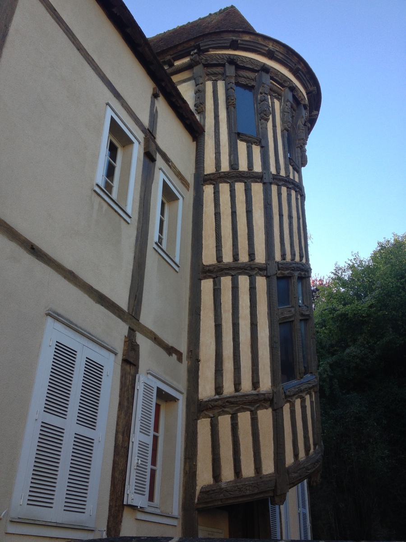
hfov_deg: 40.7
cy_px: 271
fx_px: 547
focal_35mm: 35
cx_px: 203
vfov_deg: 52.6
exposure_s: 1/264
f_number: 2.4
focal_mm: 4.28
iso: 50
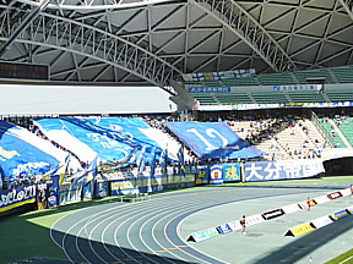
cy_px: 120
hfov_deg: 29.2
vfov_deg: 22.6
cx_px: 76
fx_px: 663
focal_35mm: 65
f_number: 3.9
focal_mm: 6.9
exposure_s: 1/800
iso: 160
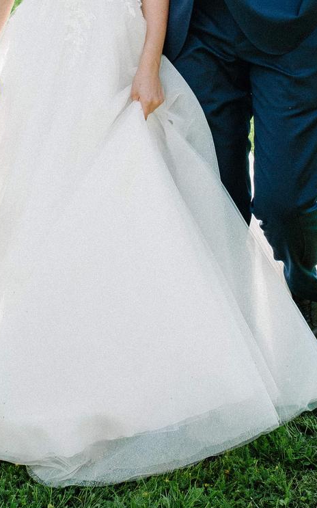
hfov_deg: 12.7
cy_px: 76
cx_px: 95
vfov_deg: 19.9
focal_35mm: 103
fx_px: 1425
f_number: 8
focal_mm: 50
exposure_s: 1/1250
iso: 400
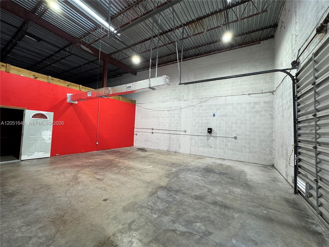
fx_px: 133
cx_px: 164
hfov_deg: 102.1
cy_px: 124
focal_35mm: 14
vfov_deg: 85.7
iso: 200
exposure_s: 1/120
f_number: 2.2
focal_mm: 2.22
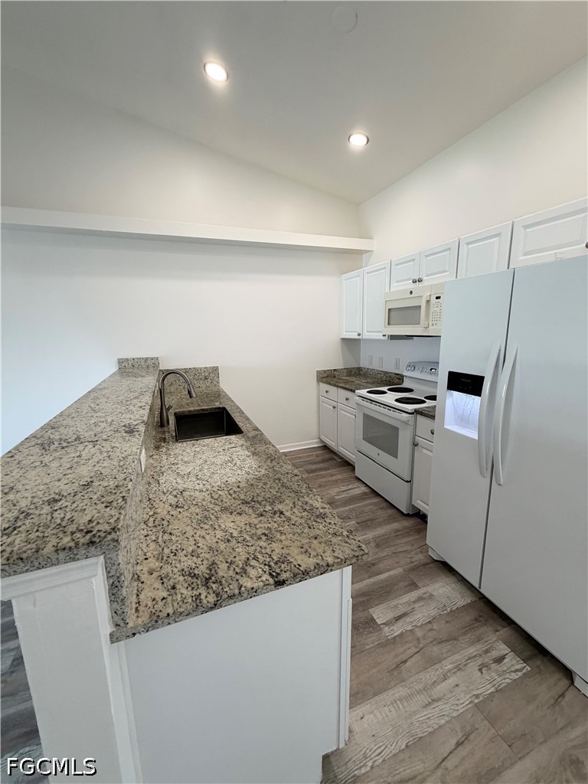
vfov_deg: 102.1
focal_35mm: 14
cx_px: 294
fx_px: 317
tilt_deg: -10.3
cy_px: 392
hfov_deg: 85.7
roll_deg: +2.5
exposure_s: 1/120
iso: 200
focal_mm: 2.22
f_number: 2.2
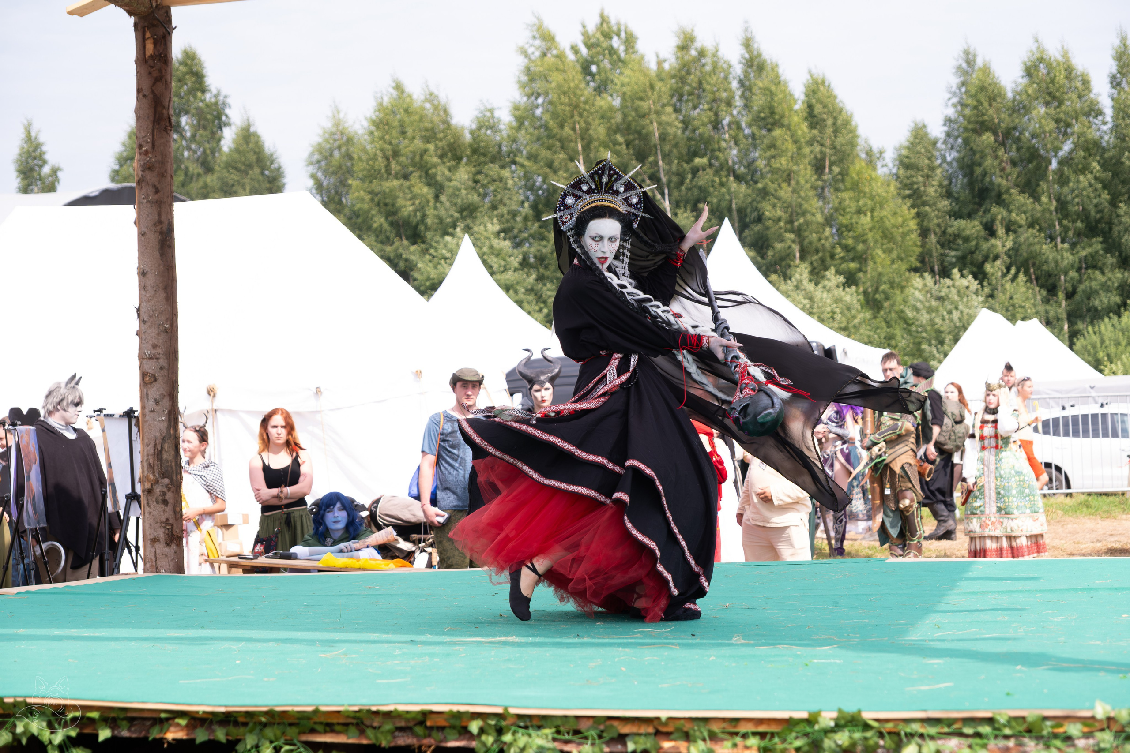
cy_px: 376
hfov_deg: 29.7
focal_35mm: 68
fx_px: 2134
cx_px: 565
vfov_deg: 20.0
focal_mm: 45.5
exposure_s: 1/1600
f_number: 3.2
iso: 320
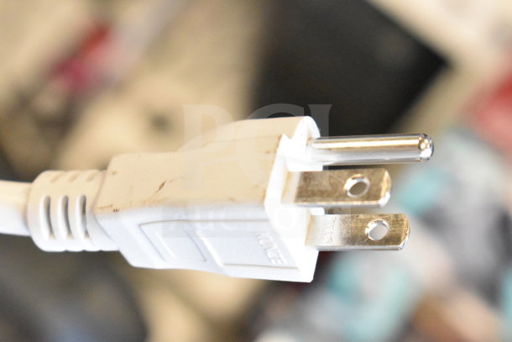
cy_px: 171
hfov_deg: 24.6
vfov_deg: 16.6
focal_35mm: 82
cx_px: 256
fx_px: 1174
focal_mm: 55
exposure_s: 1/100
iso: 9000
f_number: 5.6
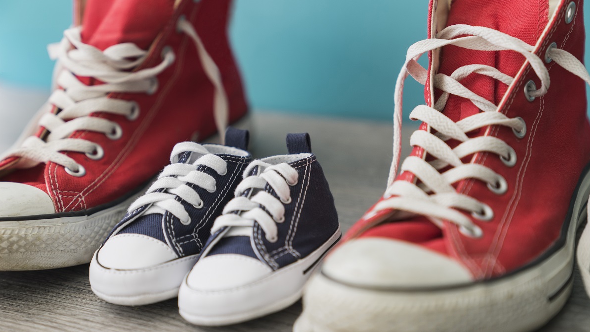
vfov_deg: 16.3
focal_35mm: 74
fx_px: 1158
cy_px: 187
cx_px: 293
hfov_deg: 28.6
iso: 320
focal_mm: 70
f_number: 2.8
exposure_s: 1/160
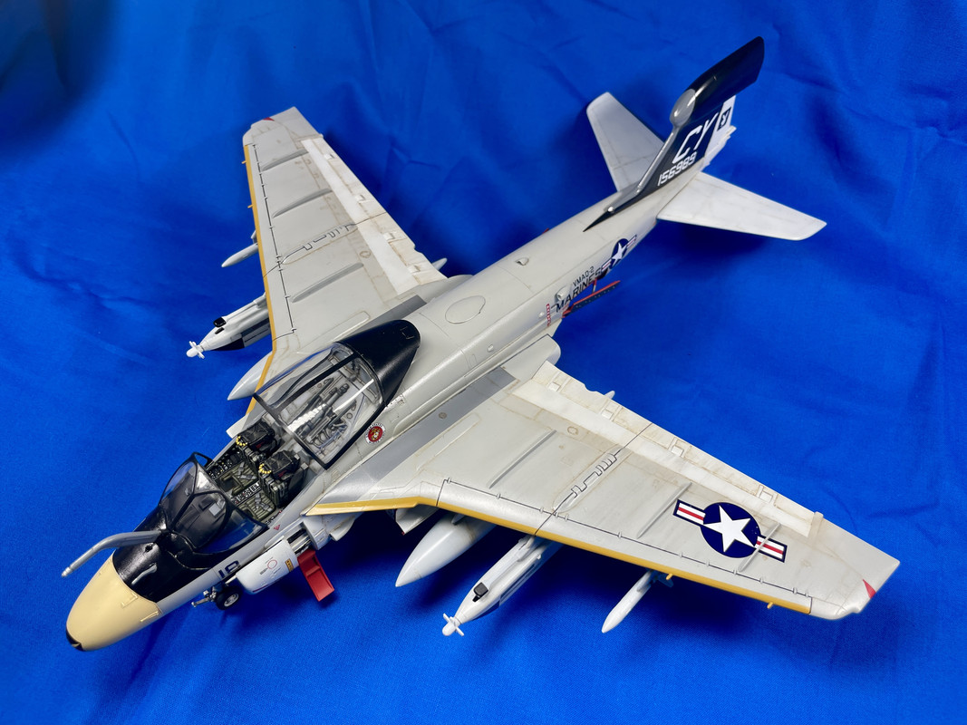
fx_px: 726
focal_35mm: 26
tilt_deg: -57.6
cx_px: 484
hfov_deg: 67.3
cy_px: 362
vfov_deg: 53.1
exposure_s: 1/156
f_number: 1.6
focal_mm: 4.2
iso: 32
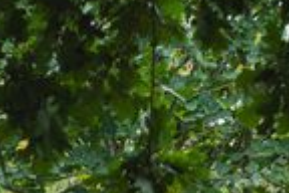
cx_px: -381
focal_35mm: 333
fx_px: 2673
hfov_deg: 6.0
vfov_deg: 4.1
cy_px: 455
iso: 200
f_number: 8
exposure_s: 1/160
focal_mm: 50
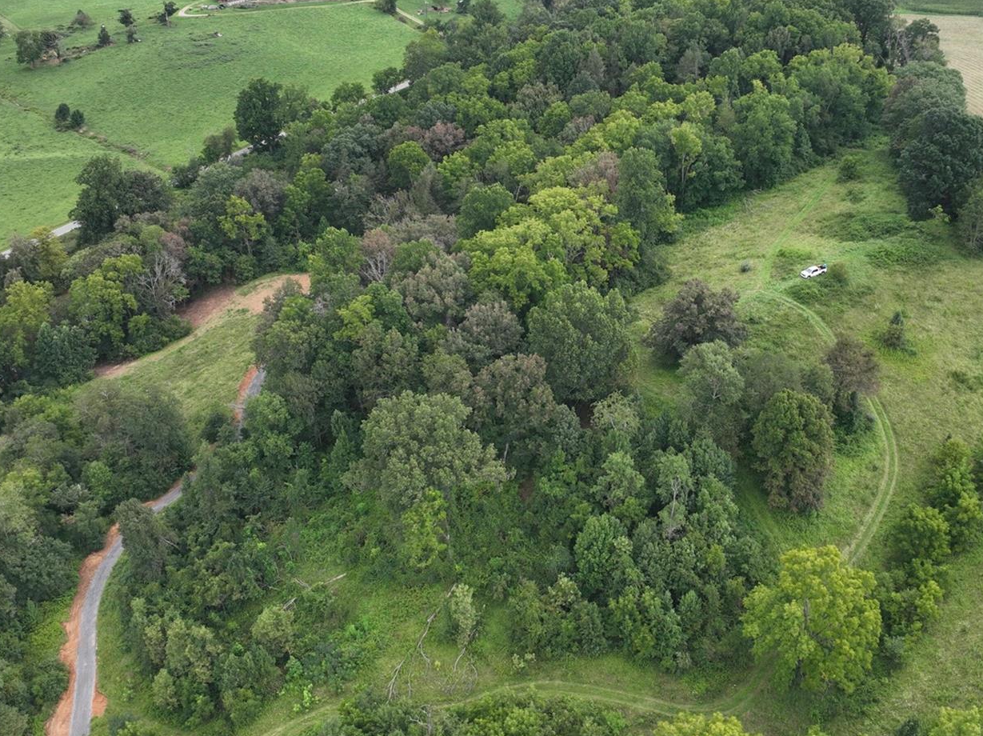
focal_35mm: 40
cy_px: 327
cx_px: 581
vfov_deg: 35.9
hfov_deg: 46.6
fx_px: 1135
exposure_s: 1/640
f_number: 2.8
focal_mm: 12.29
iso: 110
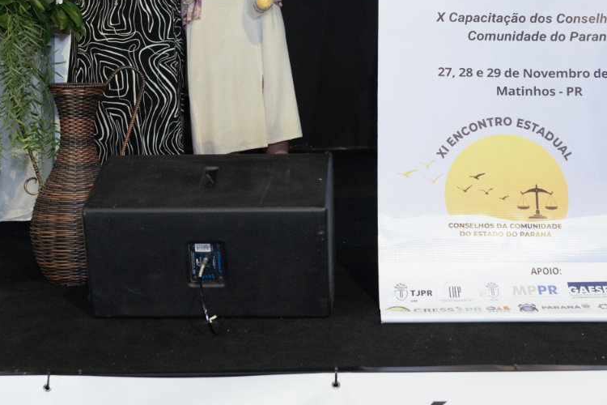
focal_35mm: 56
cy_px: 120
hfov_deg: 35.6
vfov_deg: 24.0
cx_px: 329
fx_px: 944
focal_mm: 35
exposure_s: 1/100
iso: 3200
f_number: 4
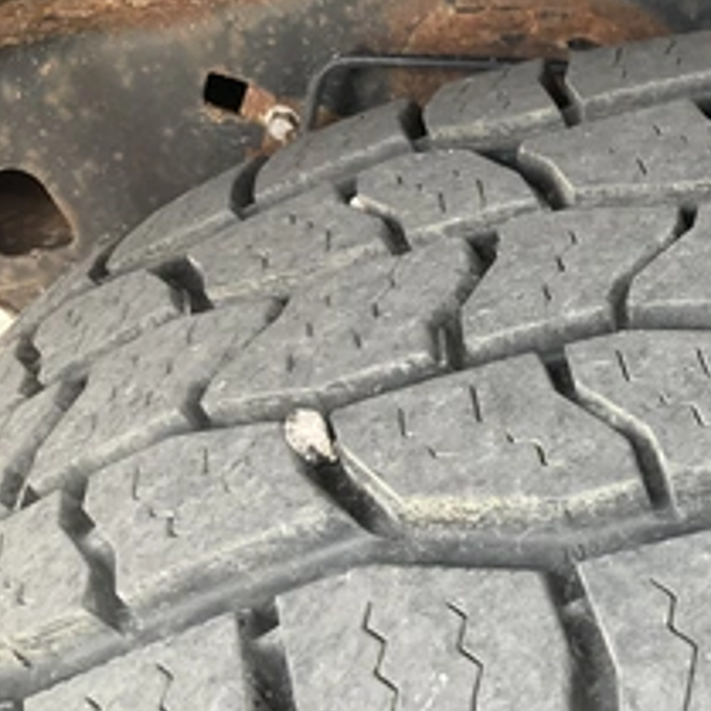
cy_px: 408
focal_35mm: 49
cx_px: 677
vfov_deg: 34.6
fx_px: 1139
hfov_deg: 32.4
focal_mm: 3
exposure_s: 1/105
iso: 64
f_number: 1.8
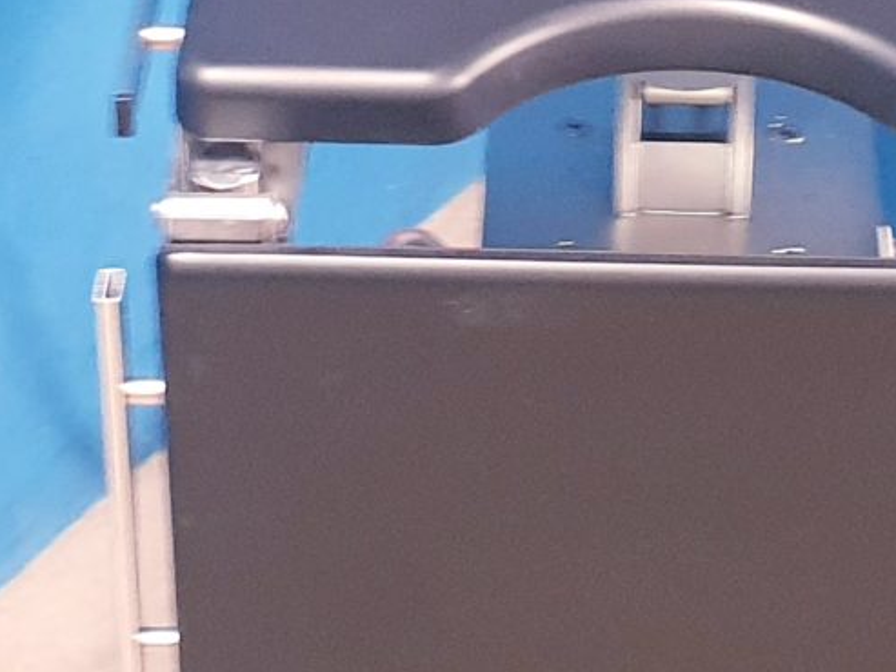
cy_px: -196
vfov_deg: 10.7
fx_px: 3495
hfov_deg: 14.6
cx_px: 578
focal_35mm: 135
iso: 320
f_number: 2.4
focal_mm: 4.3
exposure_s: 1/25
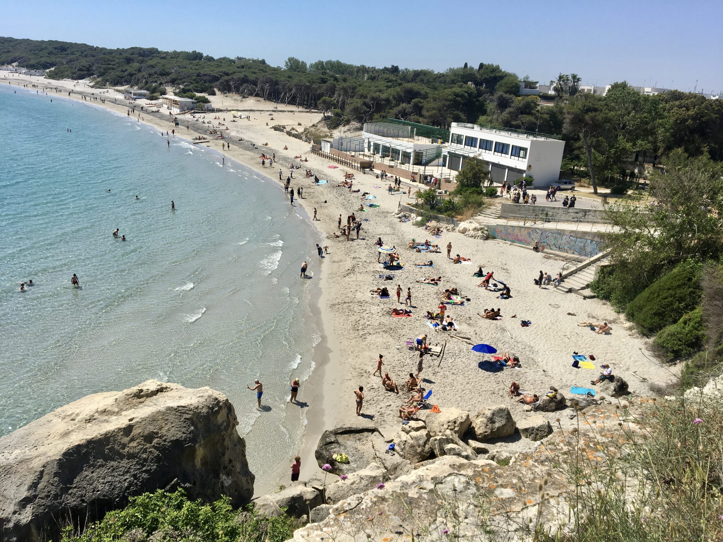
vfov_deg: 48.2
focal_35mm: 29
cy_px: 271
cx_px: 362
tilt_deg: -17.1
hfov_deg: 61.7
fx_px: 606
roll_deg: -4.0
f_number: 2.2
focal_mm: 4.15
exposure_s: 1/2653
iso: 25
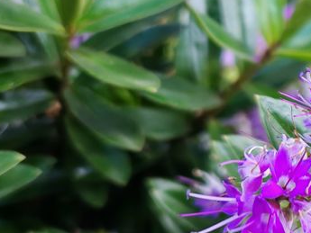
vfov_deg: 15.6
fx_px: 845
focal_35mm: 94
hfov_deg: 17.5
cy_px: 193
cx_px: 534
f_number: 1.9
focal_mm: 6.67
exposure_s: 1/130
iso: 50
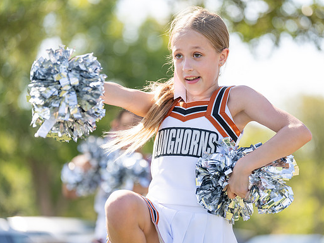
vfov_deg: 10.0
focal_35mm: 149
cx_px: 182
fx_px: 1395
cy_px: 122
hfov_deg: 13.2
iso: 160
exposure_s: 1/1000
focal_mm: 137
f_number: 2.8
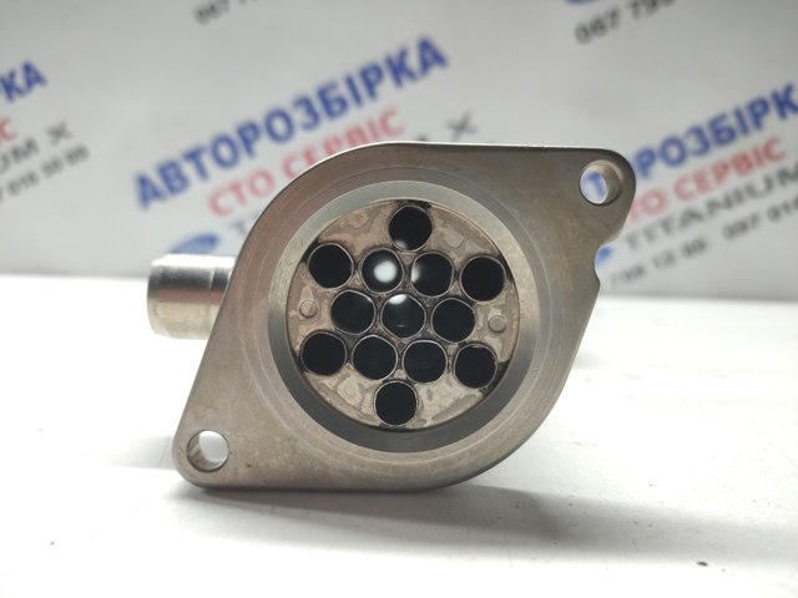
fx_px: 576
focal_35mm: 25
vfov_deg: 54.9
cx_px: 399
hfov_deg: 69.4
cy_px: 299
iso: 157
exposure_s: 1/33
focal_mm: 5.43
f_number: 1.89
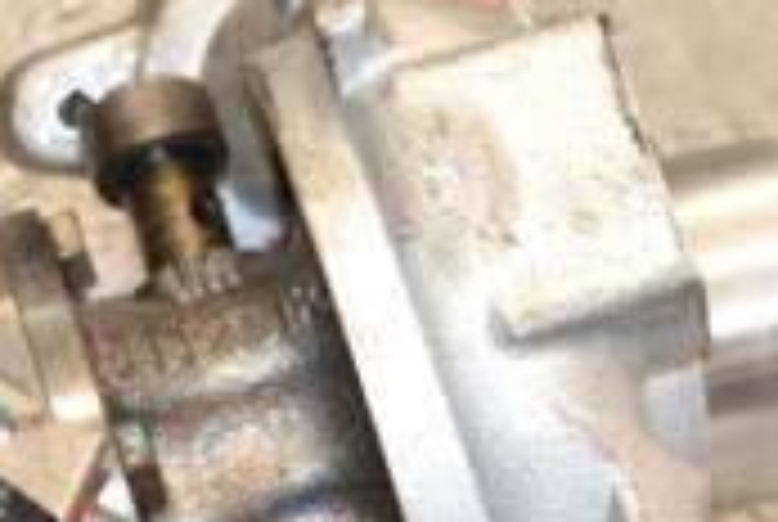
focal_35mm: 301
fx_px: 6516
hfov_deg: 6.8
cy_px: 720
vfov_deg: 4.6
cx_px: 333
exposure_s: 1/200
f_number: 6.3
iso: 800
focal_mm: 58
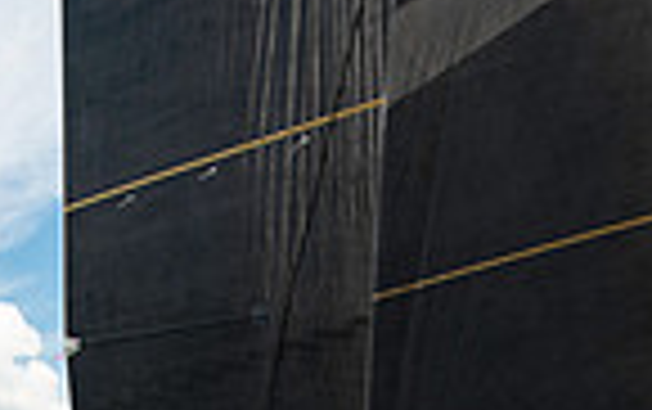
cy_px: 728
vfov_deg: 17.5
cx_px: -13
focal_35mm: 61
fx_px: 1085
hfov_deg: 30.8
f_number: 5.6
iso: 250
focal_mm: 15
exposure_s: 1/1250
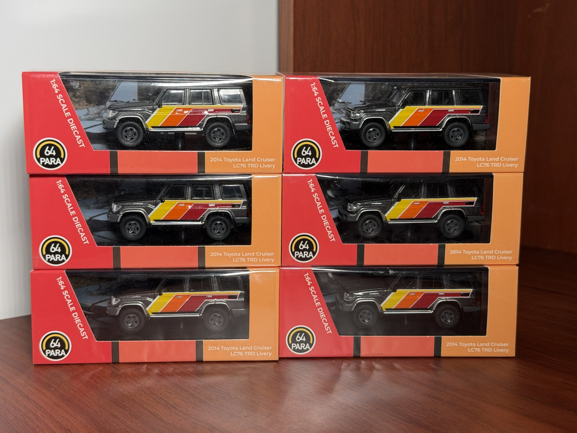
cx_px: 288
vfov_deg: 30.3
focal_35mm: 48
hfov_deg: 39.7
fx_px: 800
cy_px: 216
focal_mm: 6.76
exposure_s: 1/60
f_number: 1.78
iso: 125
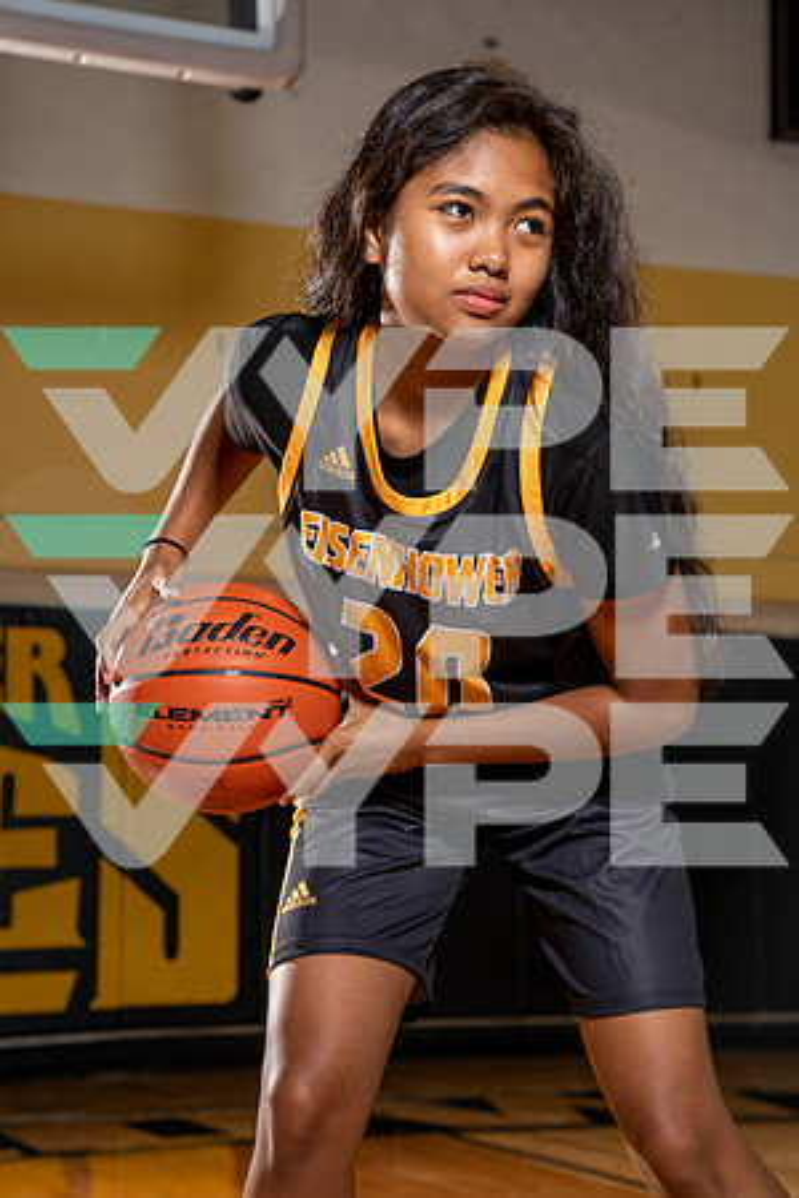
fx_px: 2197
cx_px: 400
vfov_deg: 30.5
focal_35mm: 66
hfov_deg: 20.6
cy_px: 599
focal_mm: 66
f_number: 6.3
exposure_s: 1/250
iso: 320
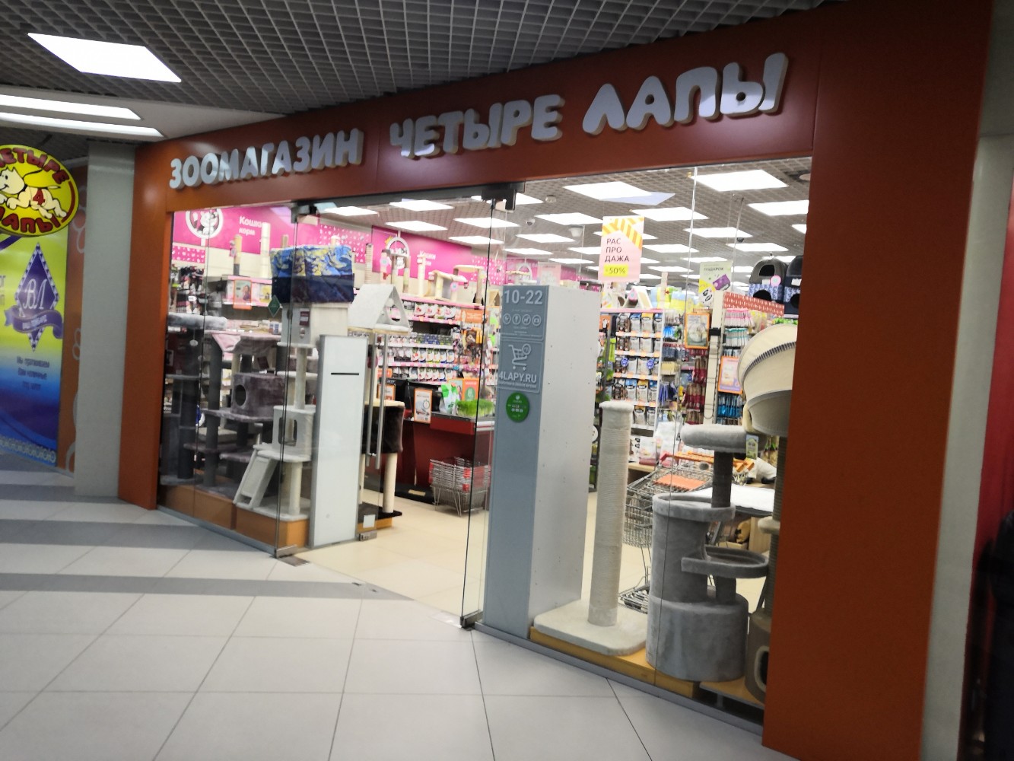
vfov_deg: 51.4
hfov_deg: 65.3
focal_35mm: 27
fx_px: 791
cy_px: 380
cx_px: 507
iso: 200
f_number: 1.8
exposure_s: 1/100
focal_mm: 3.95
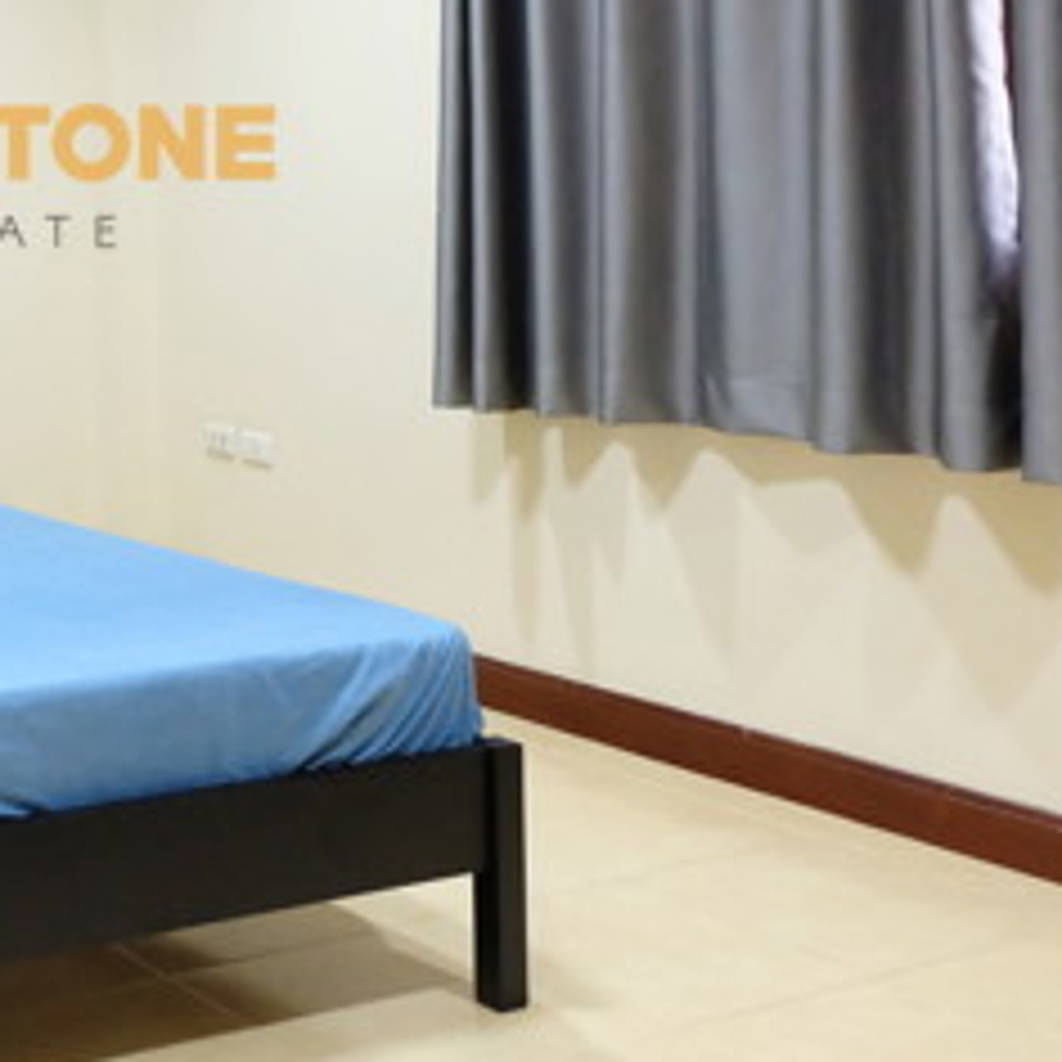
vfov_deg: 30.7
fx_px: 1874
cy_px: 176
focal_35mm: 54
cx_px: -256
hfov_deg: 27.3
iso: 2500
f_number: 3.5
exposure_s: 1/60
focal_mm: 16.7
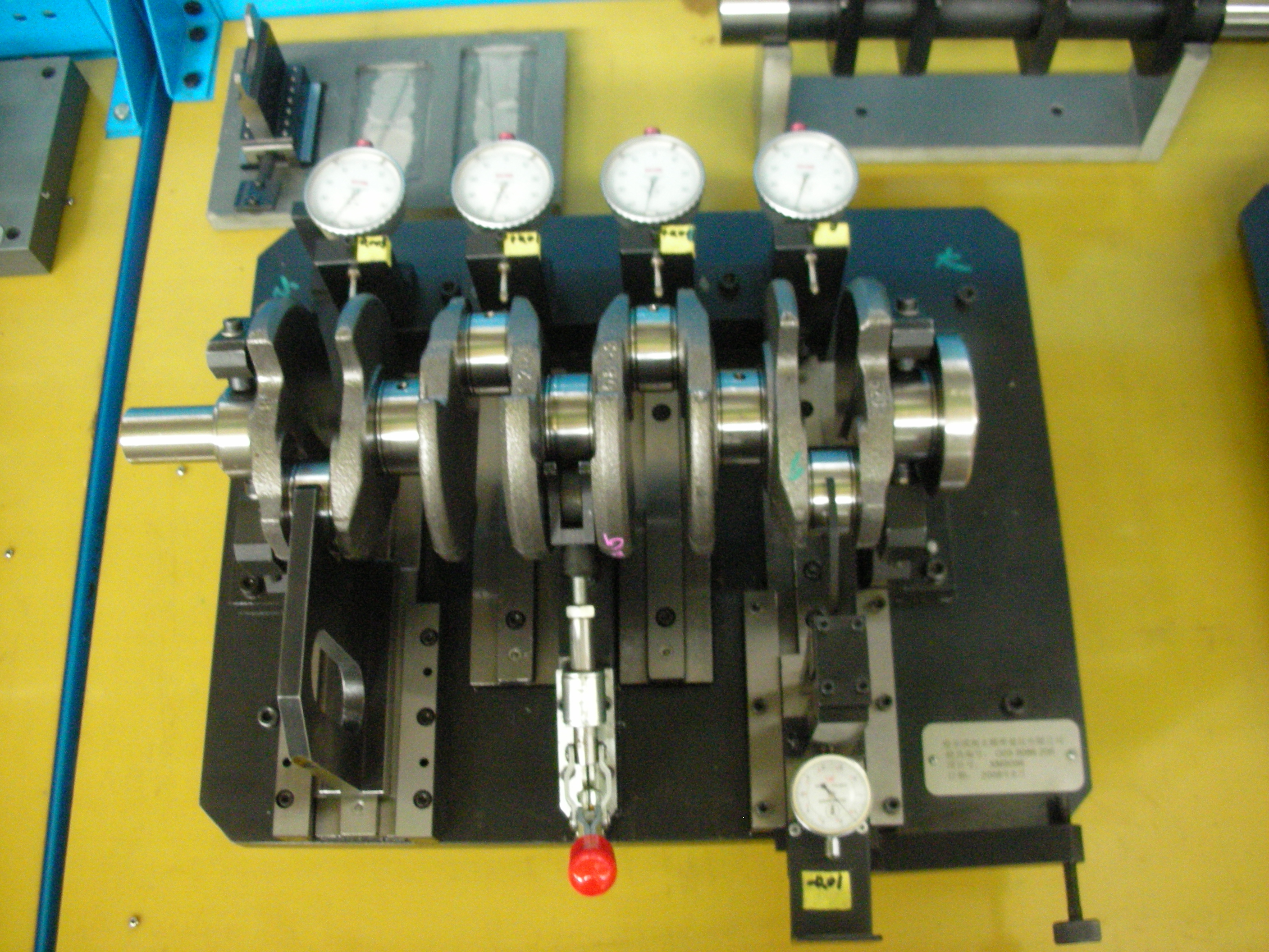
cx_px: 634
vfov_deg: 40.7
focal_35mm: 35
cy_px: 476
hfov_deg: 52.6
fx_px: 1283
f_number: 3
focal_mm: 5.8
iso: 400
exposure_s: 1/20.7
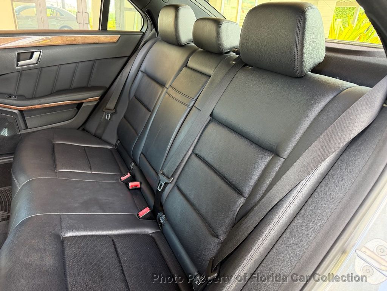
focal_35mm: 24
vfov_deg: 56.8
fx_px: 268
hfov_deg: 71.6
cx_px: 194
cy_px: 146
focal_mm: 6.76
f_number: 1.78
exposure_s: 1/60
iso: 250
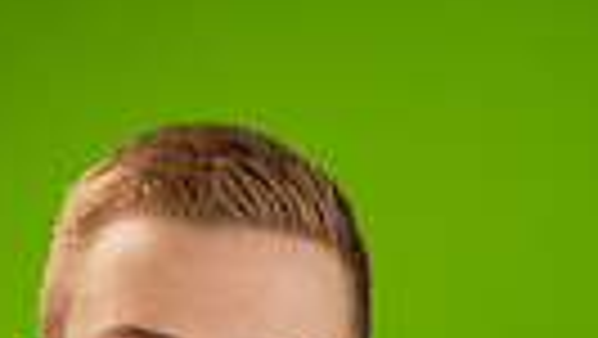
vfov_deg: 5.0
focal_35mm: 231
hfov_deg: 9.3
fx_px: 3665
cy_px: 943
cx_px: 219
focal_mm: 42
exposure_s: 1/60
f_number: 20
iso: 800
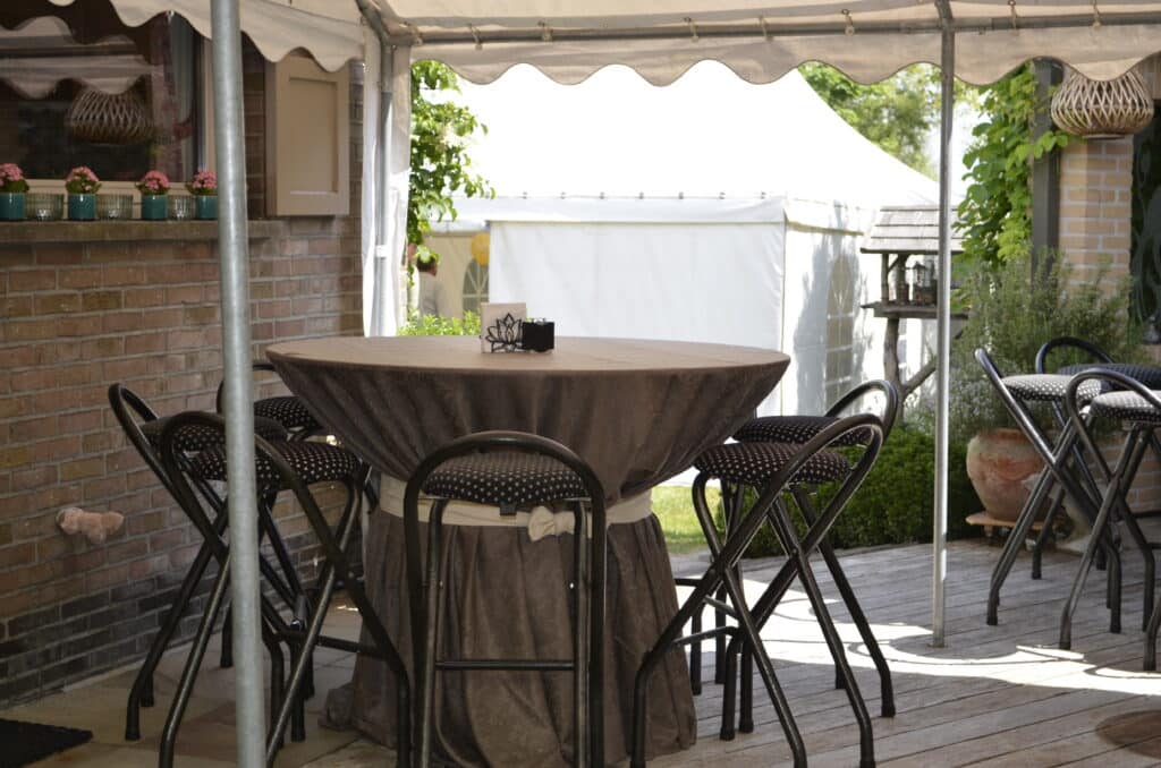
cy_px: 384
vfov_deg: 22.5
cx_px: 580
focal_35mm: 60
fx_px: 1931
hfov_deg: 33.5
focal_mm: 40
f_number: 5.6
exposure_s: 1/180
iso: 100
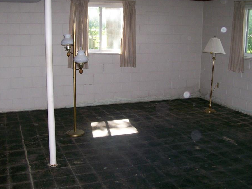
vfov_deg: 35.1
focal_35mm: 41
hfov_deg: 45.8
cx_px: 119
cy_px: 86
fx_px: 298
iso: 140
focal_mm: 6
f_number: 2.7
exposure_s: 1/64
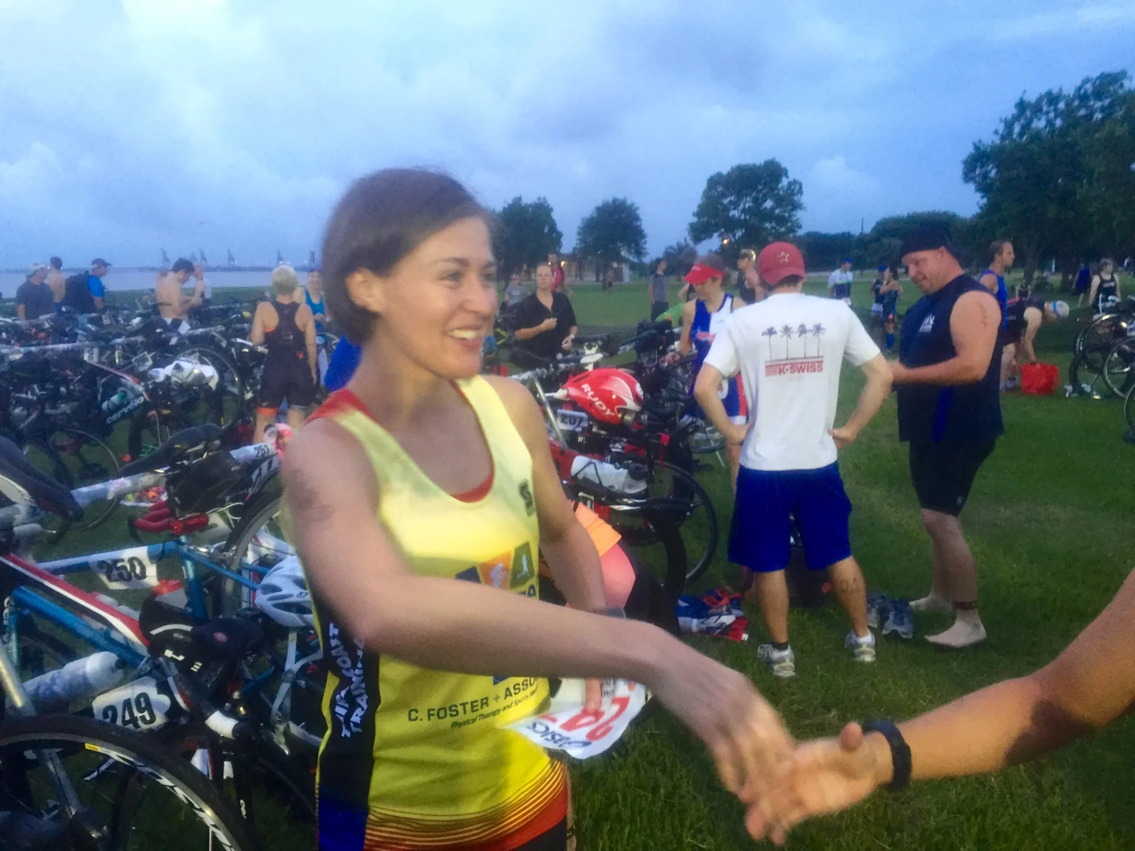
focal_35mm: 29
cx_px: 568
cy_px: 426
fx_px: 951
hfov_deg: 61.7
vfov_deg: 48.2
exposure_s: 1/30
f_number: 2.2
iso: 125
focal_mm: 4.15
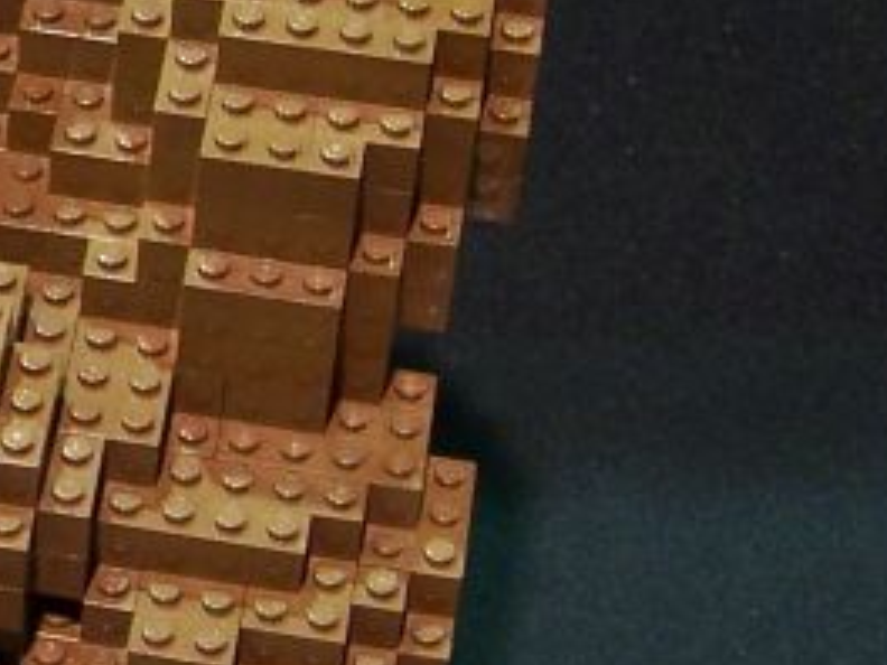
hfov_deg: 12.2
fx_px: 3972
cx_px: -407
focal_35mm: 155
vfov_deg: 9.5
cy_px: 37
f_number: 2.8
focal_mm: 6.7
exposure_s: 1/2
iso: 80
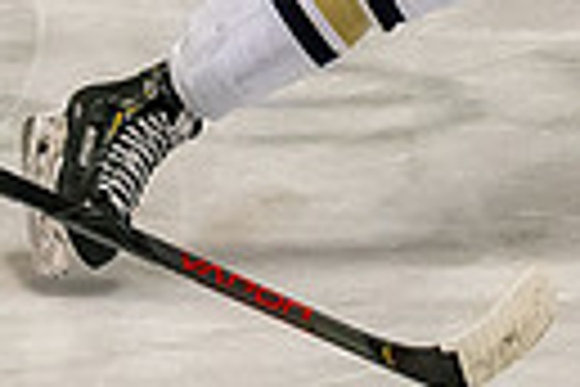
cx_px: 849
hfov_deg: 3.4
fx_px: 9650
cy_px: -110
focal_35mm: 599
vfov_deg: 2.3
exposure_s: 1/800
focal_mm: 70
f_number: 3.5
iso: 2500
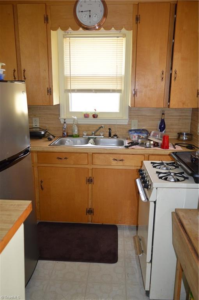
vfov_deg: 67.4
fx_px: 224
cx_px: 100
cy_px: 150
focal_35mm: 27
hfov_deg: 47.8
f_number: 4
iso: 400
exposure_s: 1/60
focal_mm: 18
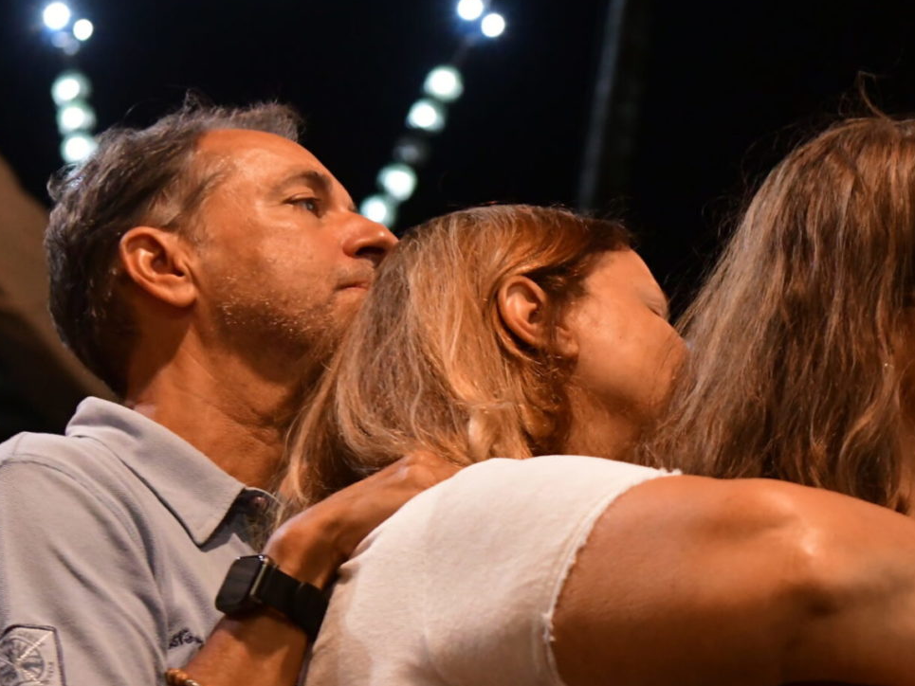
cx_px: 696
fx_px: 3199
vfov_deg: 12.2
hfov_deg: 16.2
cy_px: 461
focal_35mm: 121
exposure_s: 1/160
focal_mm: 50
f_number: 4
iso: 6400
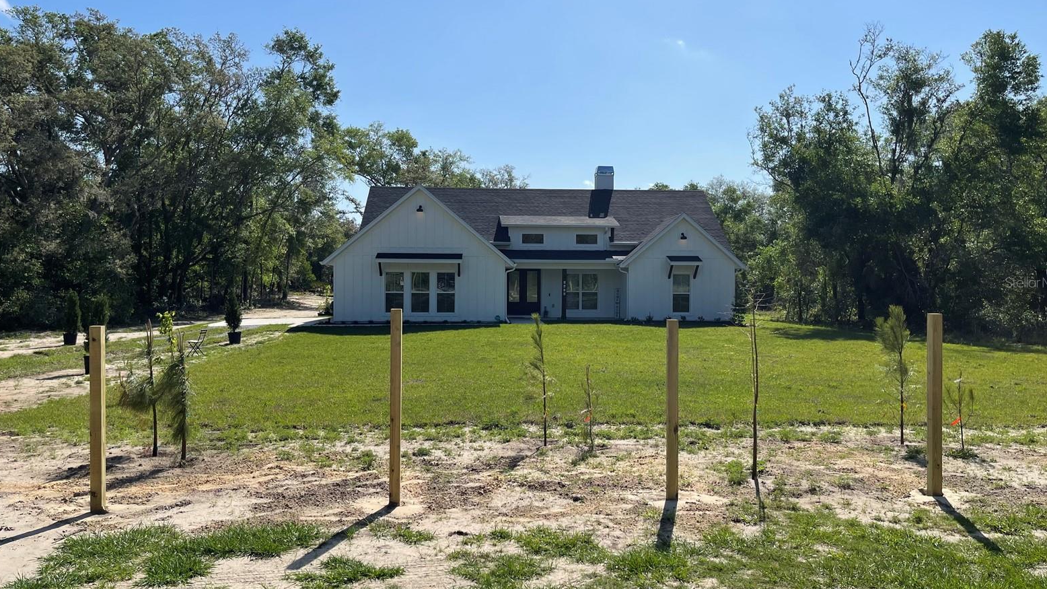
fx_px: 777
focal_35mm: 28
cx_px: 530
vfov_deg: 41.5
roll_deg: -0.1
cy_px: 282
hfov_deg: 67.9
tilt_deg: -0.4
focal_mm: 5.1
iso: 32
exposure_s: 1/6250
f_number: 1.6
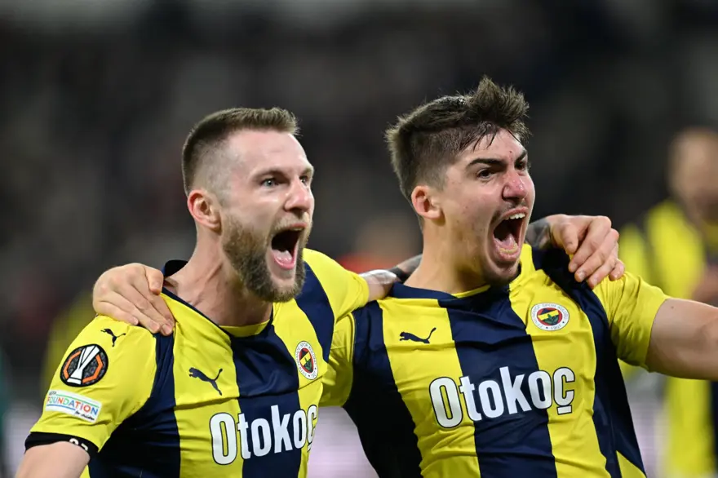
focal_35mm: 400
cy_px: 239
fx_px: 7974
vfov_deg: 3.4
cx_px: 359
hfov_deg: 5.2
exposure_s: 1/2500
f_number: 2.8
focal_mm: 400
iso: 2000
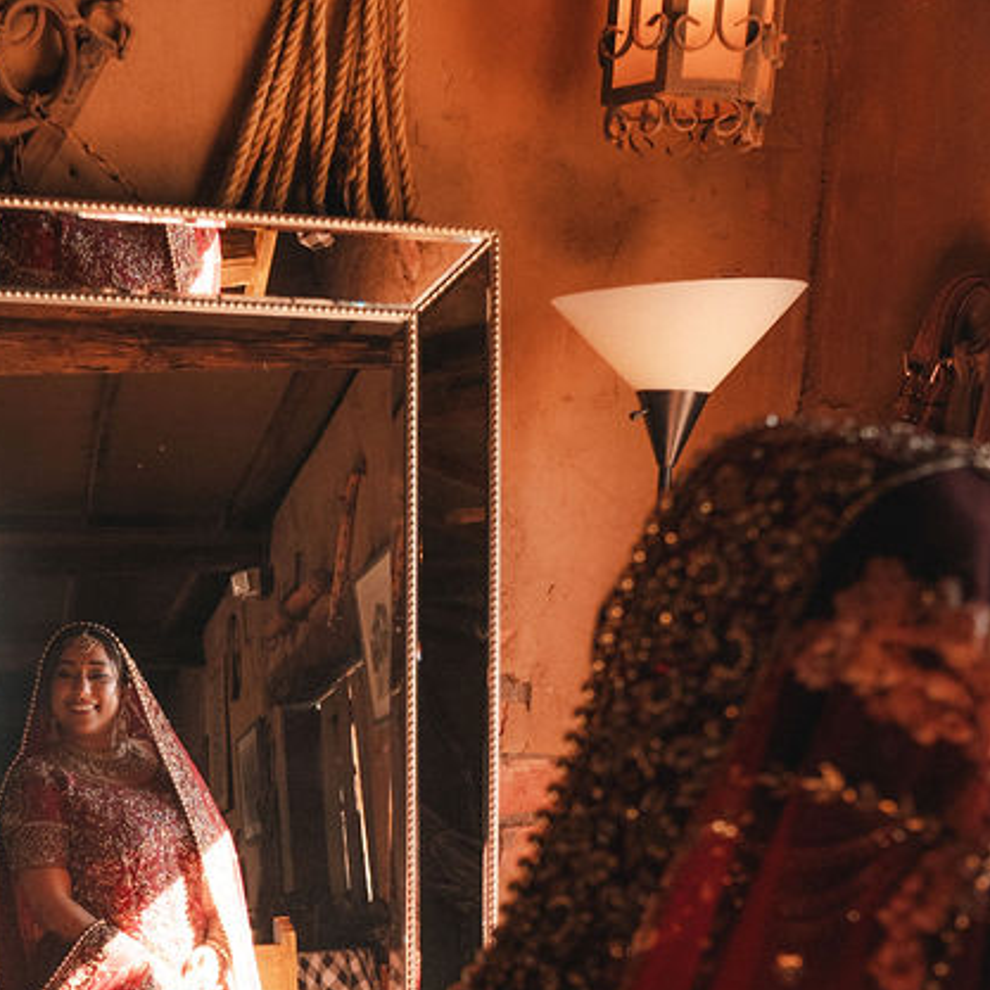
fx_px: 1521
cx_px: 233
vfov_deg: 34.9
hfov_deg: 35.2
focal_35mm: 47
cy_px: 791
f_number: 4
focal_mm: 24
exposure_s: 1/250
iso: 320
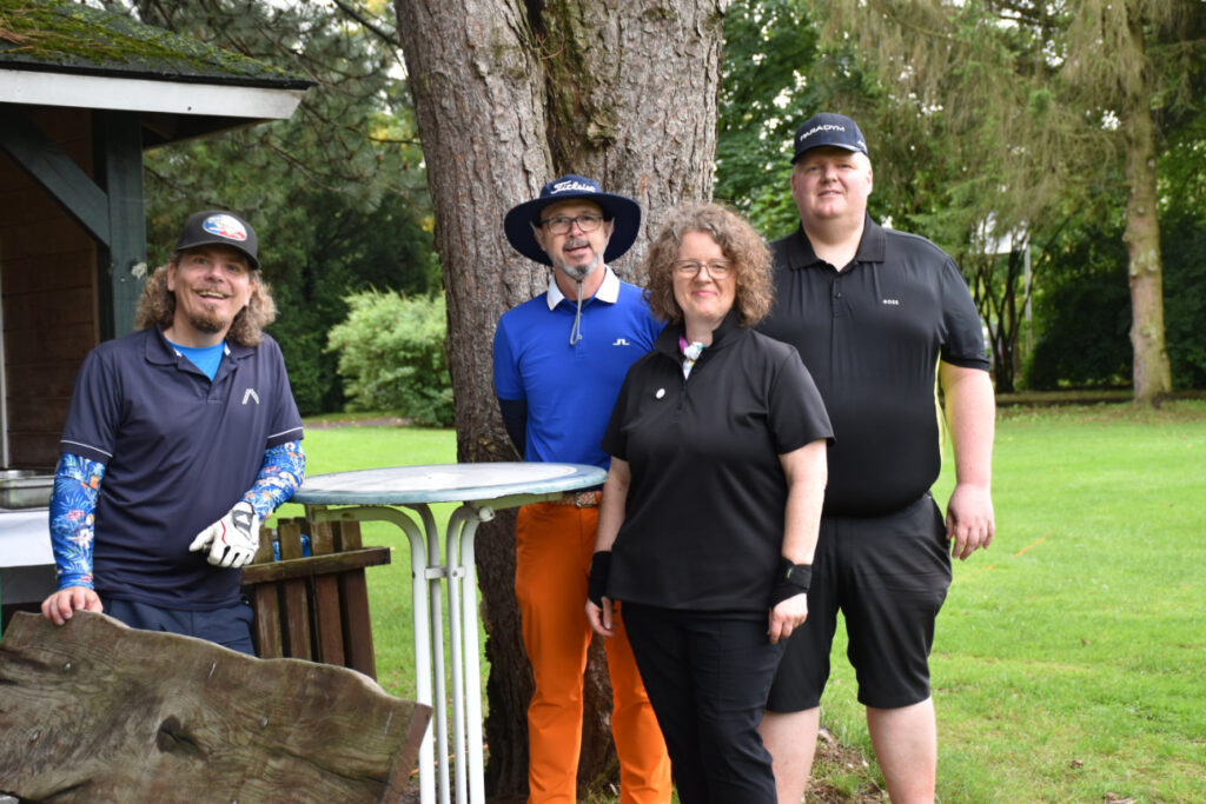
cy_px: 402
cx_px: 603
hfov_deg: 31.9
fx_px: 2111
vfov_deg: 21.6
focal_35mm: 63
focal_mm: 42
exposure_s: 1/100
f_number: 4.5
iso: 400
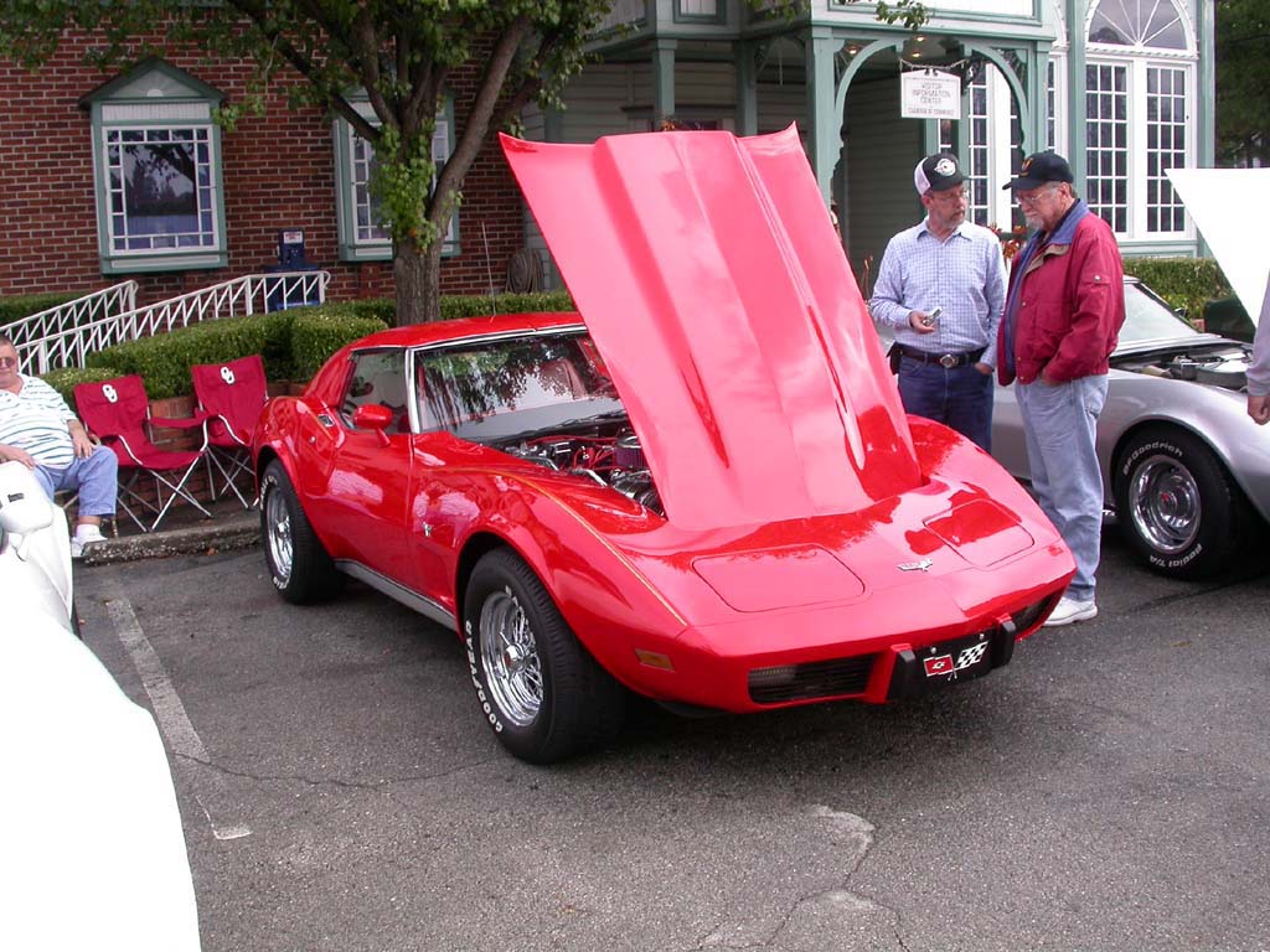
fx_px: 1394
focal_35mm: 38
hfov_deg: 49.0
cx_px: 635
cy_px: 476
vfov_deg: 37.7
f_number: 5.3
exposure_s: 1/144
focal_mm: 7.85
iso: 100
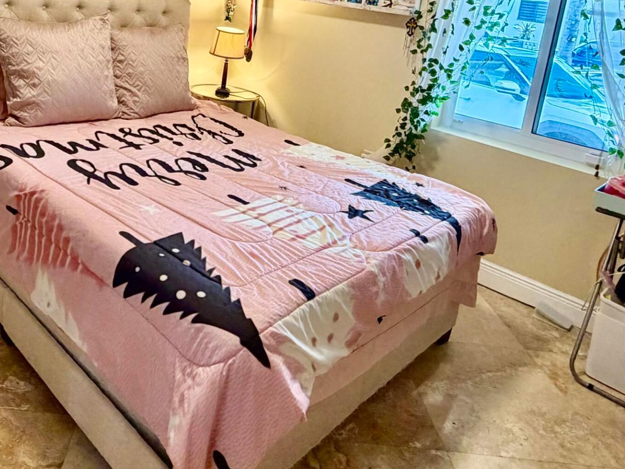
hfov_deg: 57.6
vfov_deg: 43.1
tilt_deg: -11.4
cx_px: 233
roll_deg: -6.9
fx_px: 560
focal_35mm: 31
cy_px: 86
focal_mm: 2.22
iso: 250
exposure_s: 1/60
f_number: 2.2
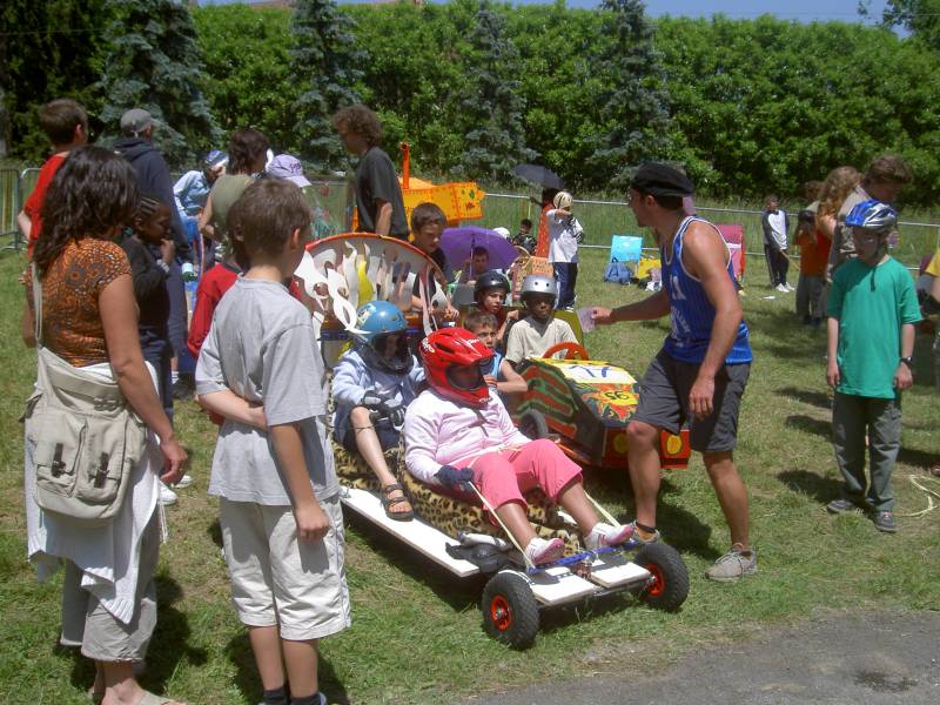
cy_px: 352
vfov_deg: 36.8
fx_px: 1059
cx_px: 470
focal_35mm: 39
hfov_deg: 47.9
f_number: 4.7
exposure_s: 1/640
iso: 100
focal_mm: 8
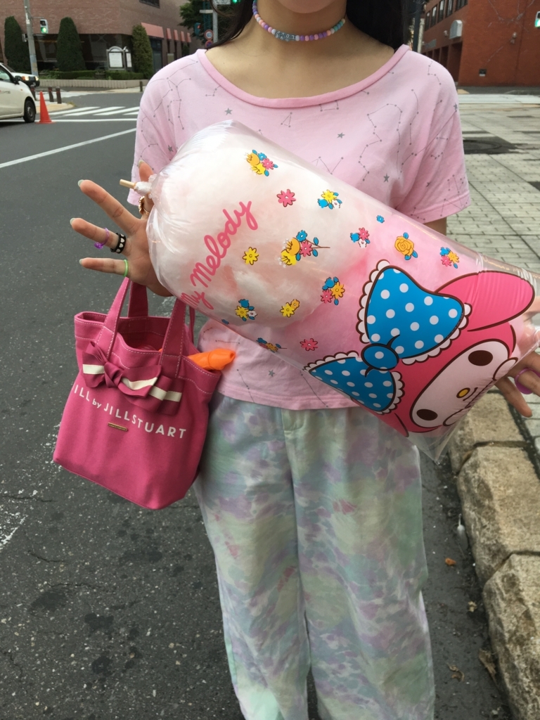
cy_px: 360
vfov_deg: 61.7
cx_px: 270
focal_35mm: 29
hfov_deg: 48.2
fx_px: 603
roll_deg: -0.6
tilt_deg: -24.6
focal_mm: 4.15
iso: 40
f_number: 2.2
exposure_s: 1/120
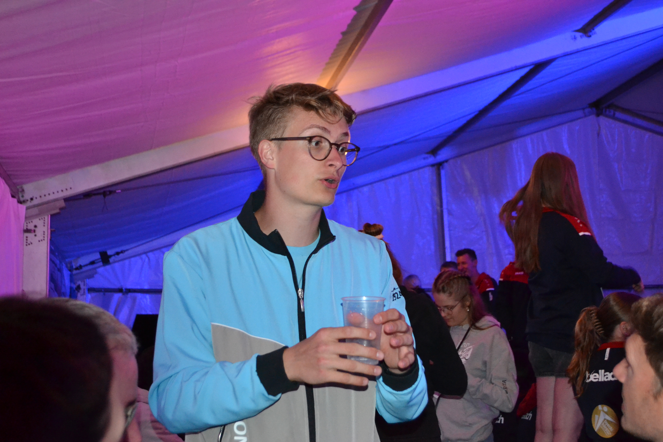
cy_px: 221
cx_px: 332
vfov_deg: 26.5
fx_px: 939
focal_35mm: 51
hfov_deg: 38.9
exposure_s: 1/60
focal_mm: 34
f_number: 5
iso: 3200
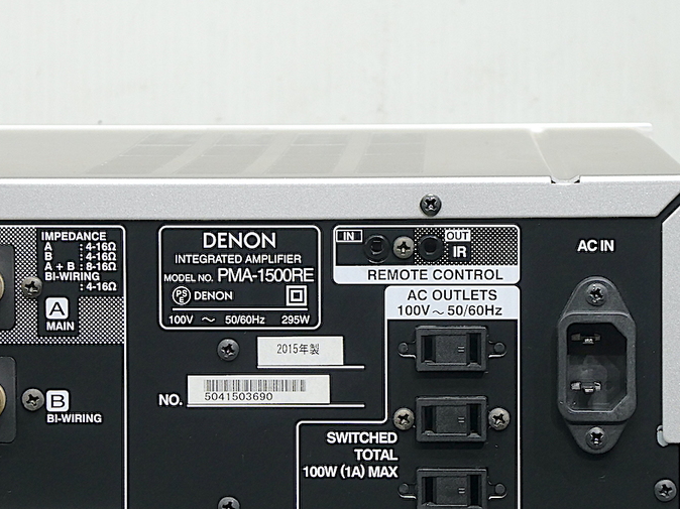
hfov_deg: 8.7
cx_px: 251
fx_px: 4477
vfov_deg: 6.5
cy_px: 359
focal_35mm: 228
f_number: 5.5
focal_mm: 28.7
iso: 200
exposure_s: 1/6
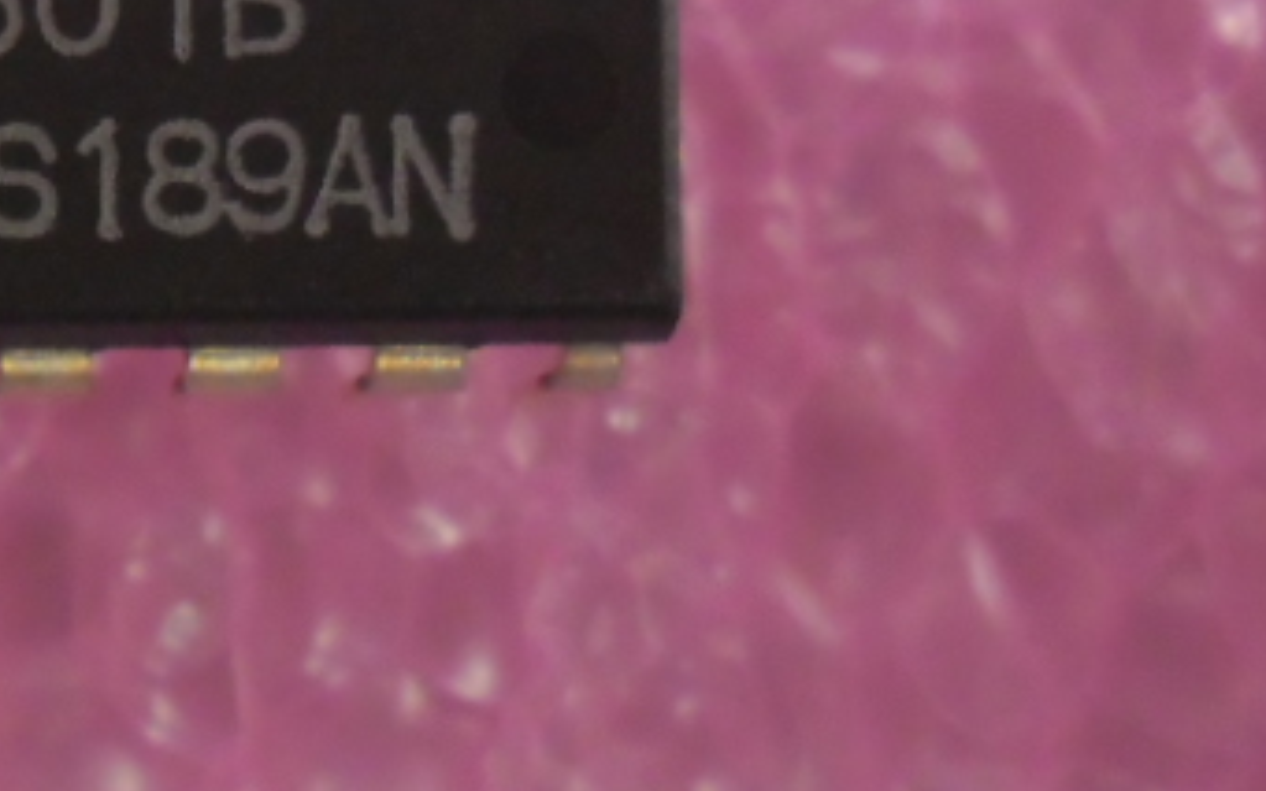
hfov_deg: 23.0
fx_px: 2967
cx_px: -26
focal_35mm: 86
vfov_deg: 15.1
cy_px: 115
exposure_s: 1/41
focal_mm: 4.9
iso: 400
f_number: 3.5
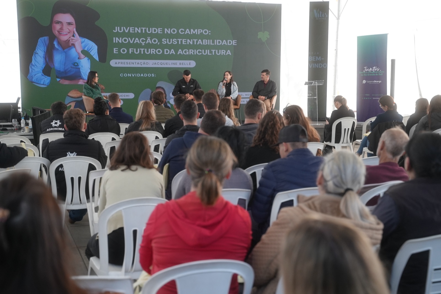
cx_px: 220
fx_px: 613
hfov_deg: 39.6
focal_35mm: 50
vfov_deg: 27.0
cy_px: 147
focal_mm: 50
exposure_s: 1/160
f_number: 4
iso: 2000
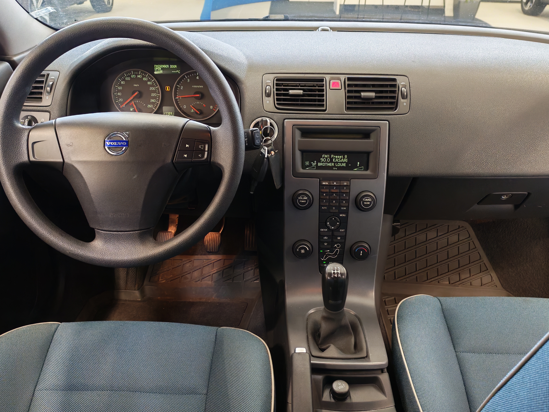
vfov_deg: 44.2
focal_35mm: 32
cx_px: 274
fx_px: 508
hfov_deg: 56.8
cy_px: 206
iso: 1000
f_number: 1.9
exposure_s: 1/100
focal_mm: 6.12
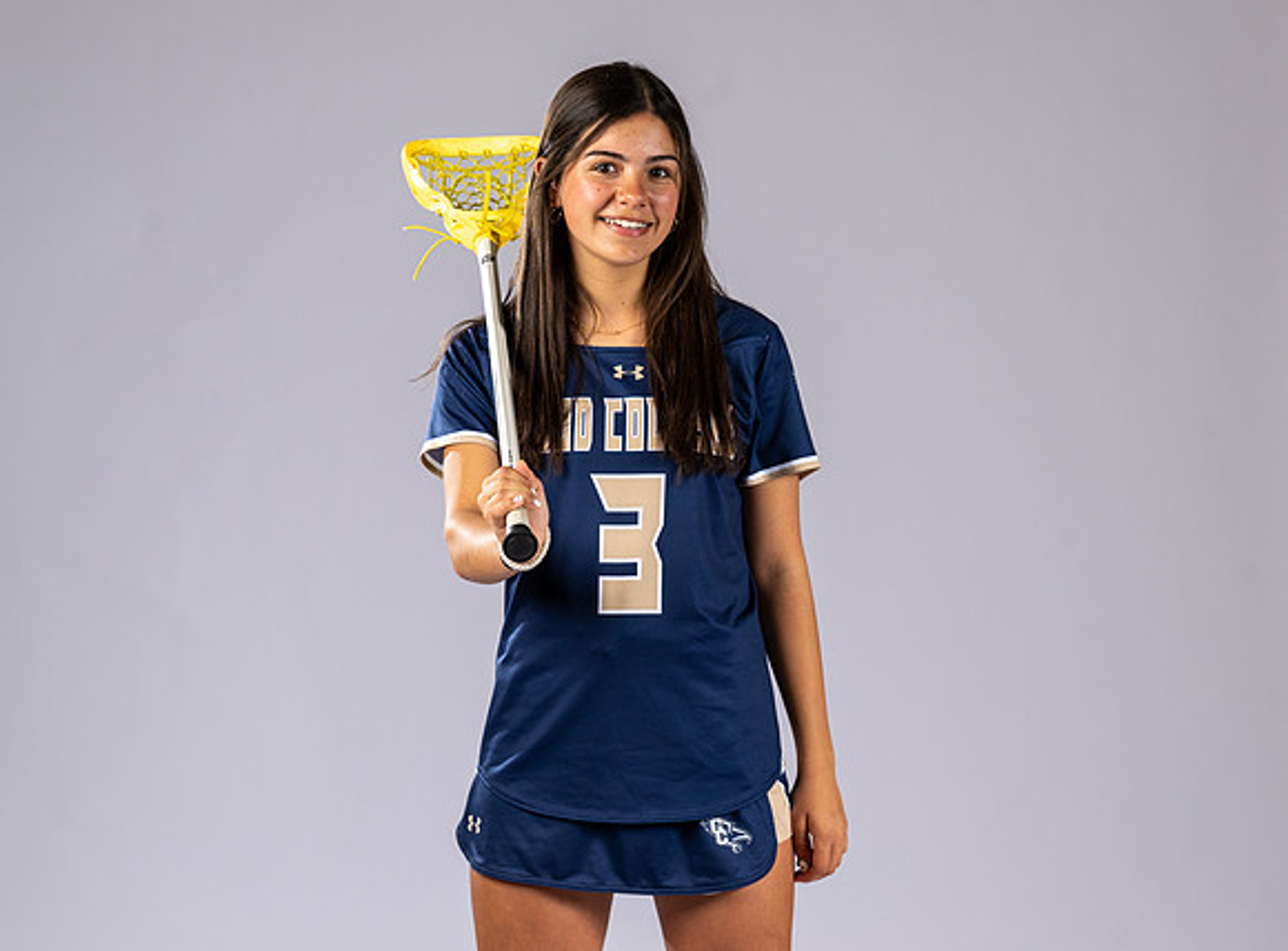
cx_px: 664
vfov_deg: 12.1
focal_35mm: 121
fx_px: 4475
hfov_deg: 16.4
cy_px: 522
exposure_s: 1/200
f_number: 6.3
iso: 250
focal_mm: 92
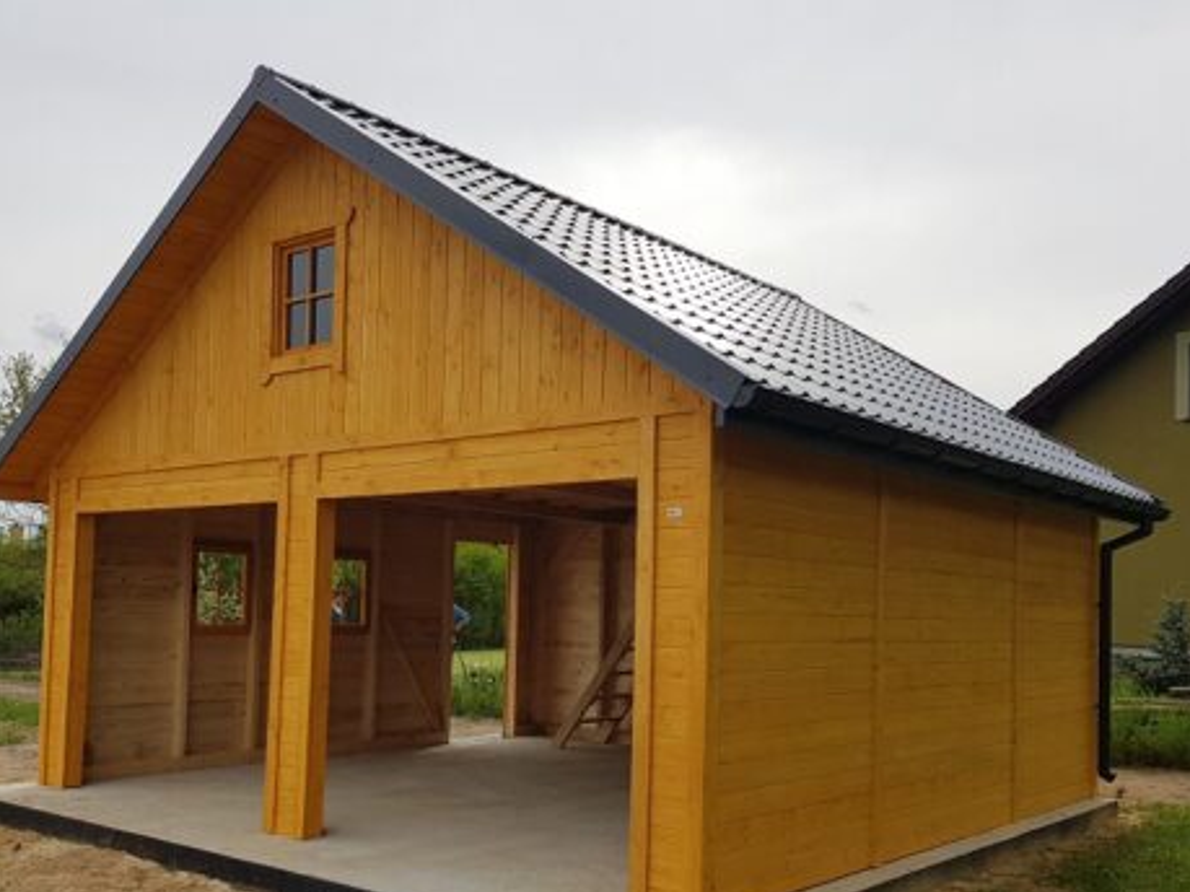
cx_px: 568
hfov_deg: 53.9
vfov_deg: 41.3
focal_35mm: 34
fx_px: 1169
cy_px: 581
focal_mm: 4.2
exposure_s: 1/2344
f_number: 1.7
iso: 40
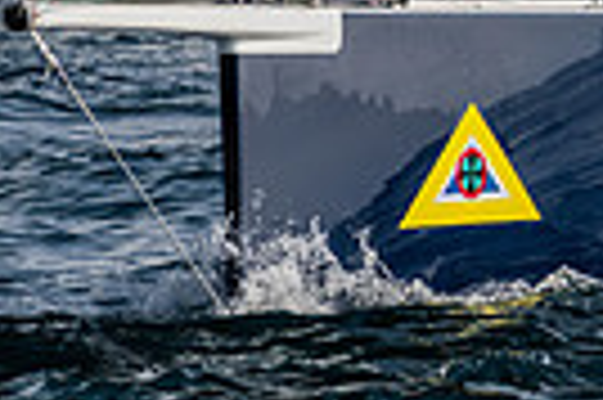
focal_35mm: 744
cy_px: -443
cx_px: 832
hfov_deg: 2.8
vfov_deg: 1.8
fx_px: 12447
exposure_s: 1/1250
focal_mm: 170
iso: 400
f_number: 9
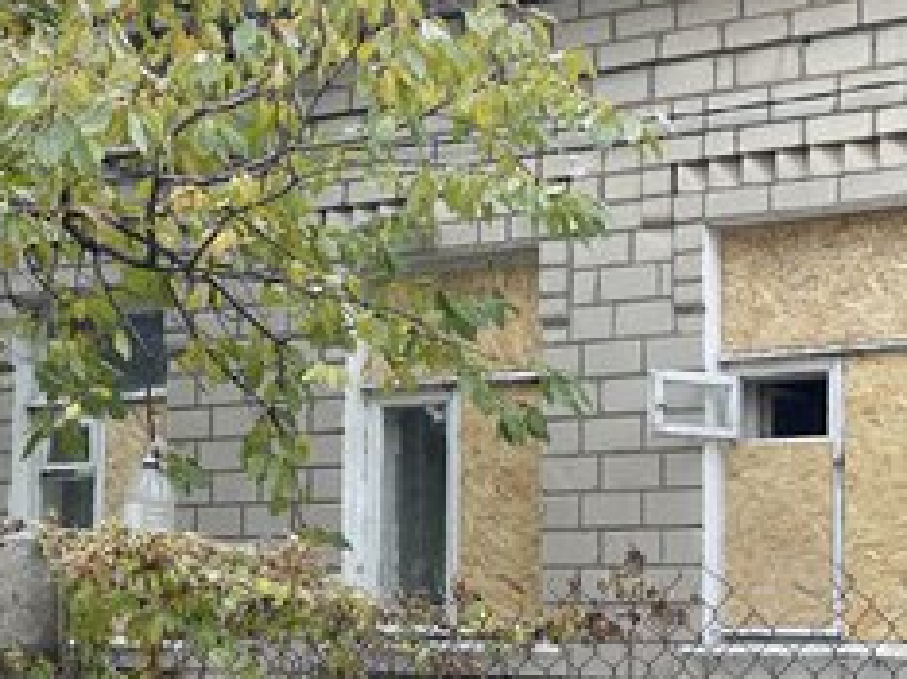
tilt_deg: +3.0
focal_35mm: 89
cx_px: 578
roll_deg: -0.9
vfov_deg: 16.5
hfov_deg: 22.0
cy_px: 477
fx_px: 2330
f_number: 2
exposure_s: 1/186
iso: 25
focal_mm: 6
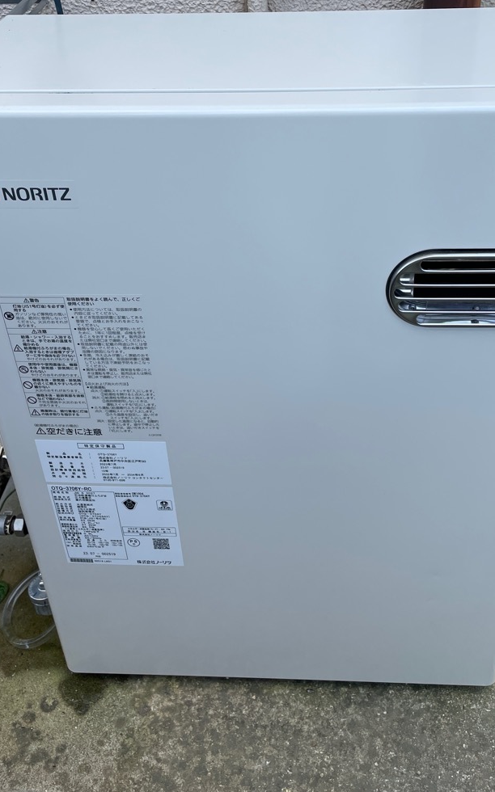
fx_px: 778
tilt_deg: -33.5
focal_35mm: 36
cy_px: 281
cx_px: 269
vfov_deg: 53.2
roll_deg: +2.3
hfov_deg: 35.3
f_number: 1.6
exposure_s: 1/682
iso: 50
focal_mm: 4.2
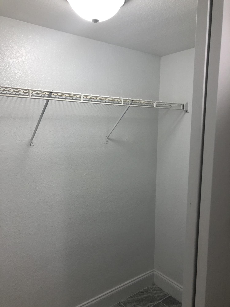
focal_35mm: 28
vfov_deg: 63.4
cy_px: 154
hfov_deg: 49.7
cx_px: 115
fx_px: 248
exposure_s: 1/40
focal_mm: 3.99
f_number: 1.8
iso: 20
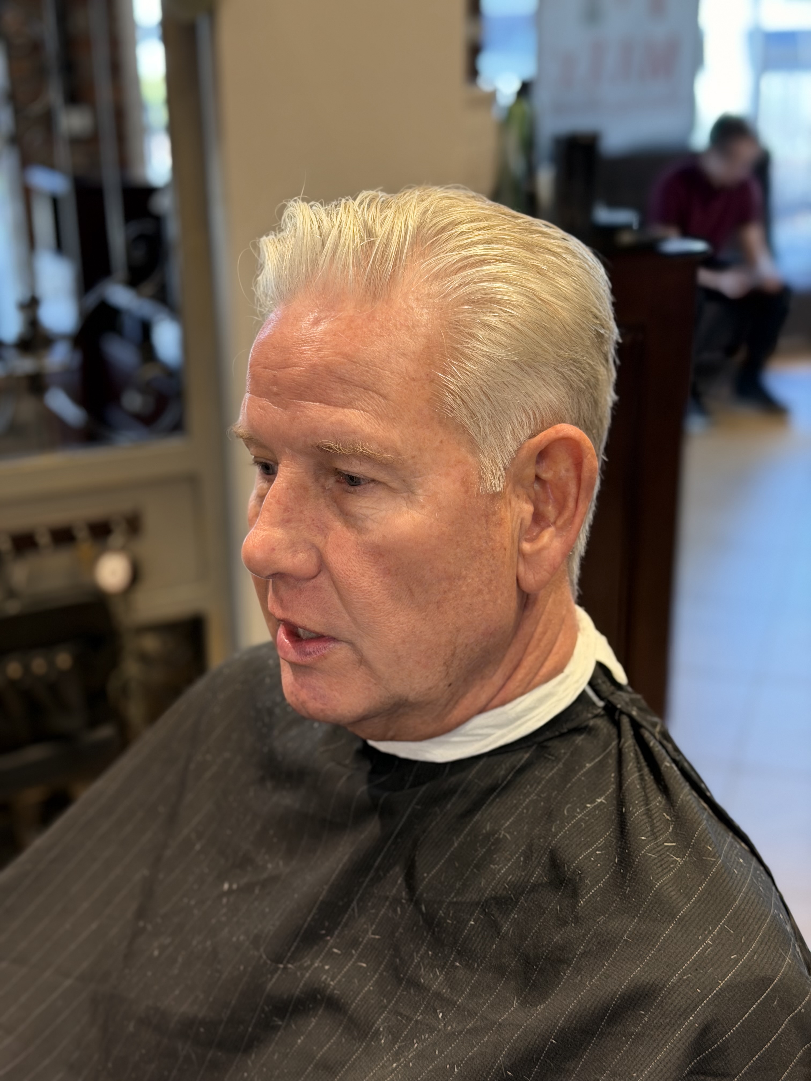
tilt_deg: -20.3
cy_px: 540
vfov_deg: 39.7
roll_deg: +0.3
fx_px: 1499
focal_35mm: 48
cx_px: 406
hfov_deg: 30.3
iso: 160
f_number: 1.78
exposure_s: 1/120
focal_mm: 6.76
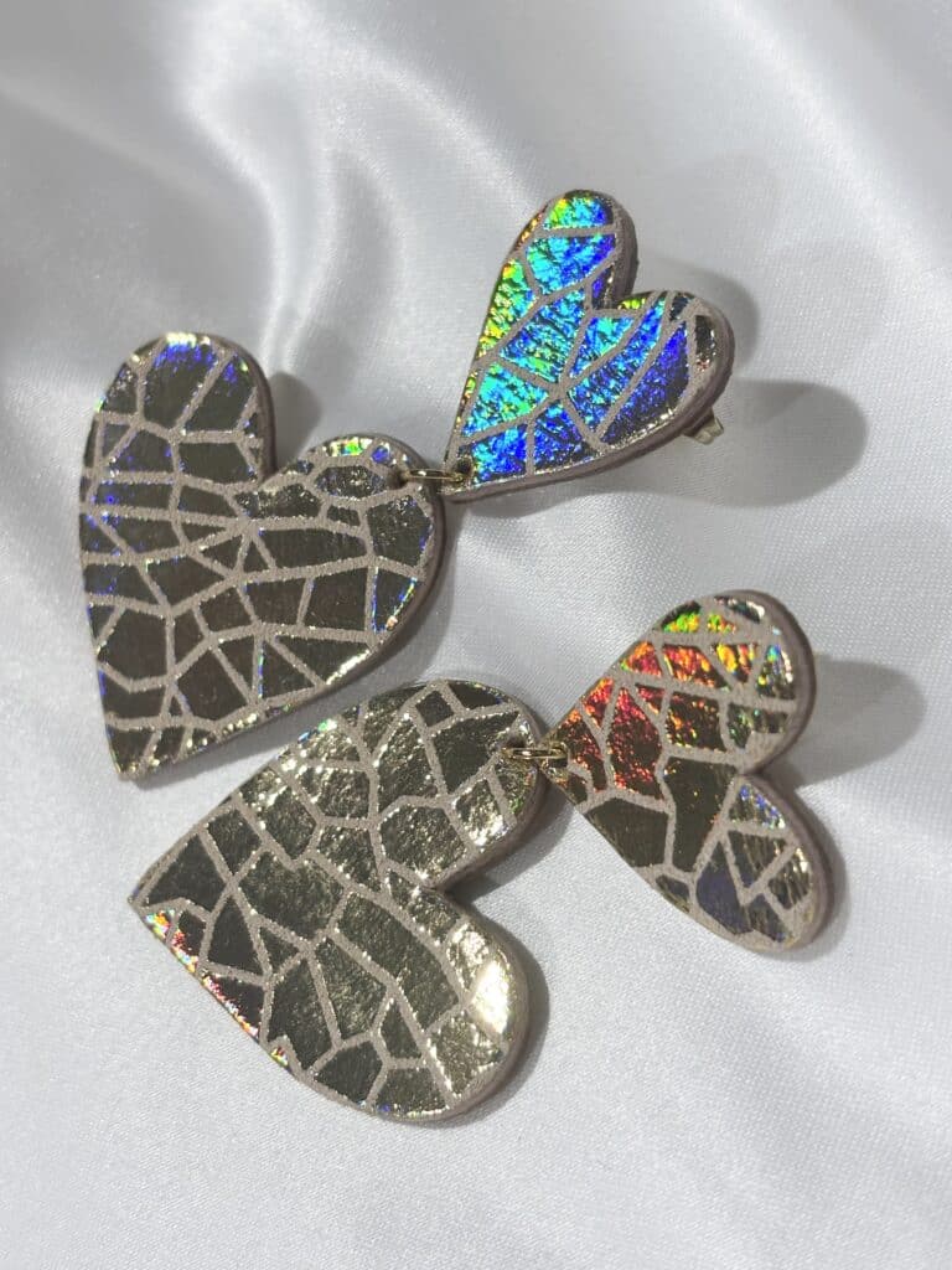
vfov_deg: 36.8
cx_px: 476
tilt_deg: -53.7
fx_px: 1907
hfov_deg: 28.0
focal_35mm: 52
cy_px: 635
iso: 32
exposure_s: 1/282
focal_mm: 5.96
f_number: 1.6
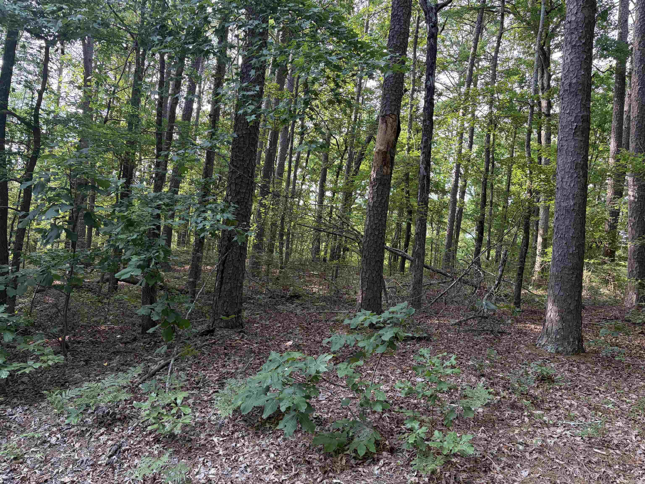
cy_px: 242
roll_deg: -6.3
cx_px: 322
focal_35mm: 26
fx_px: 484
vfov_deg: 53.1
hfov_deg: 67.3
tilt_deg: +4.6
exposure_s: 1/209
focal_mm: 5.96
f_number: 1.6
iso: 125
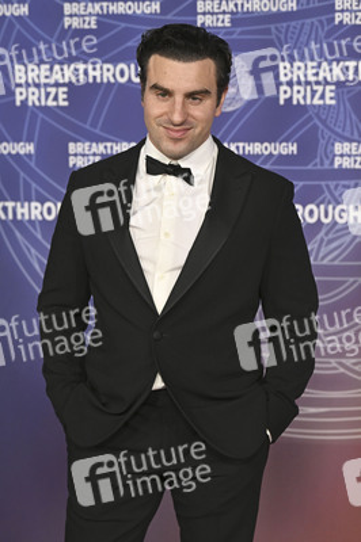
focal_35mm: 80
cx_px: 180
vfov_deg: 25.4
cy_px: 271
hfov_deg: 17.0
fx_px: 1205
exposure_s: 1/320
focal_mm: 80
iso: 2000
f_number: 4
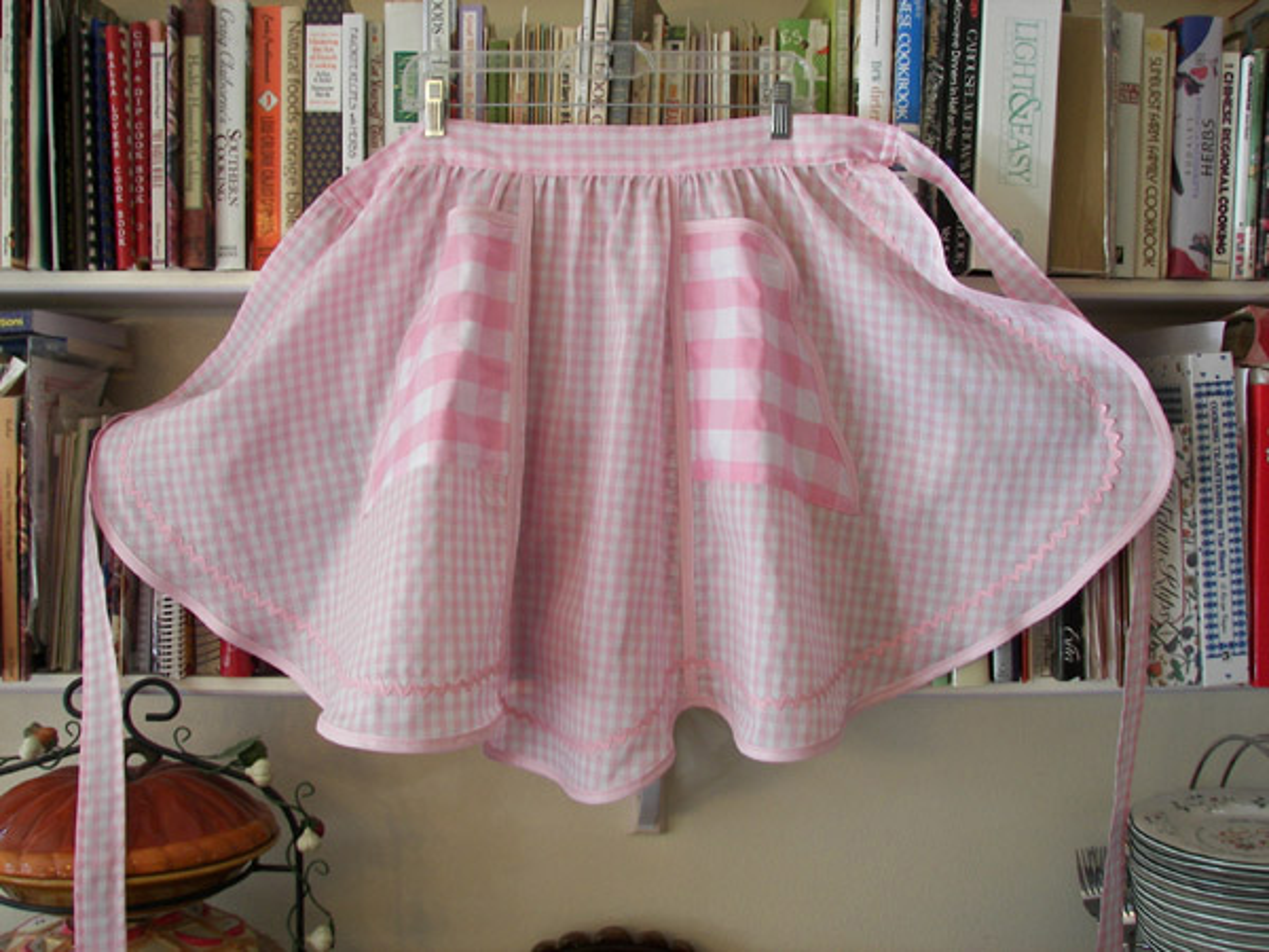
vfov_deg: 39.7
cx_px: 634
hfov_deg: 51.4
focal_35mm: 36
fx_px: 1320
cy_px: 476
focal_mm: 6
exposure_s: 1/30
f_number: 2.8
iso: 80
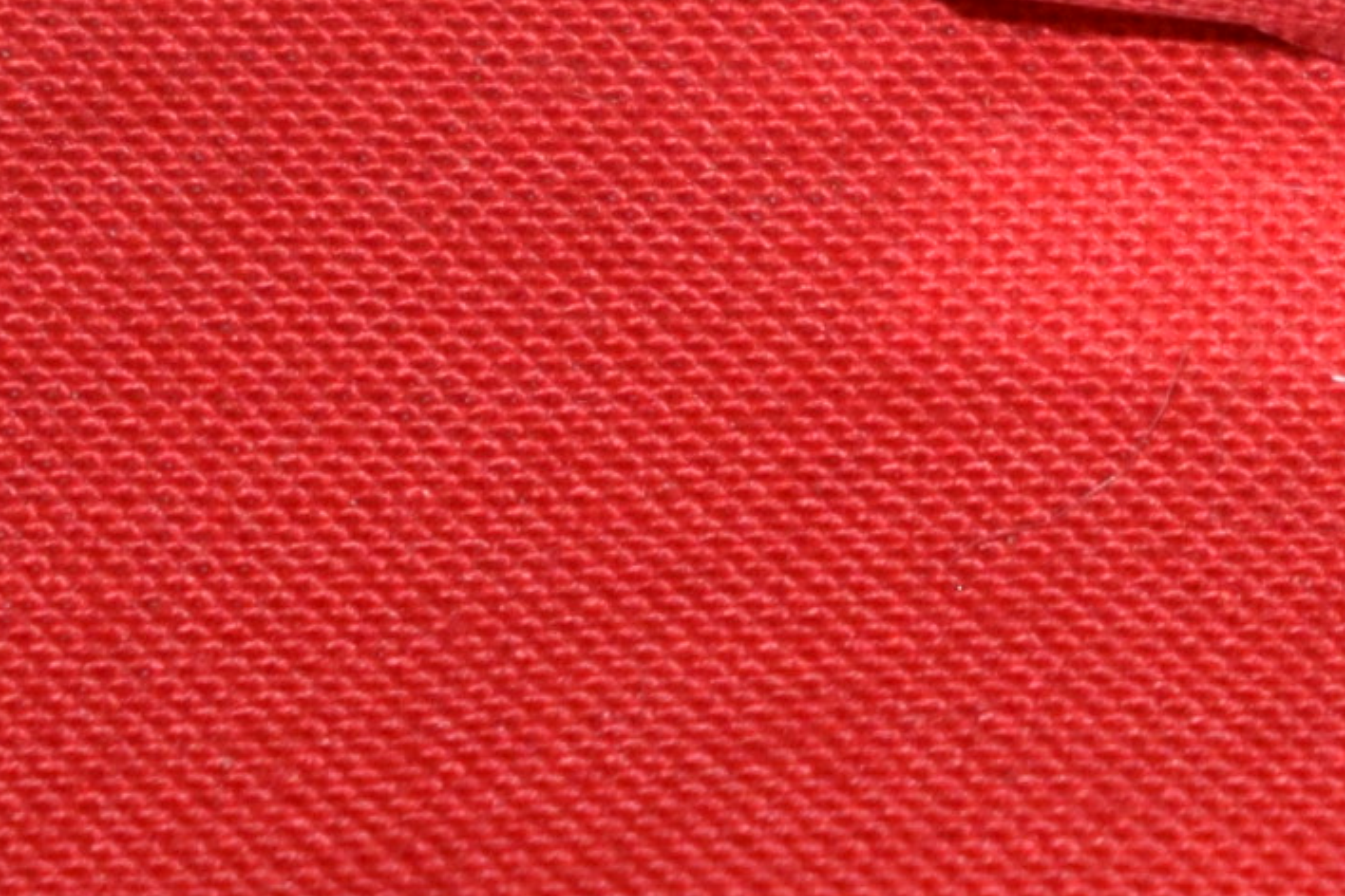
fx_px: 19582
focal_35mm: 524
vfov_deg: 2.6
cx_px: 3566
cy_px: -402
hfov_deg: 3.8
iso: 640
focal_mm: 55
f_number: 5.6
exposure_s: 1/125
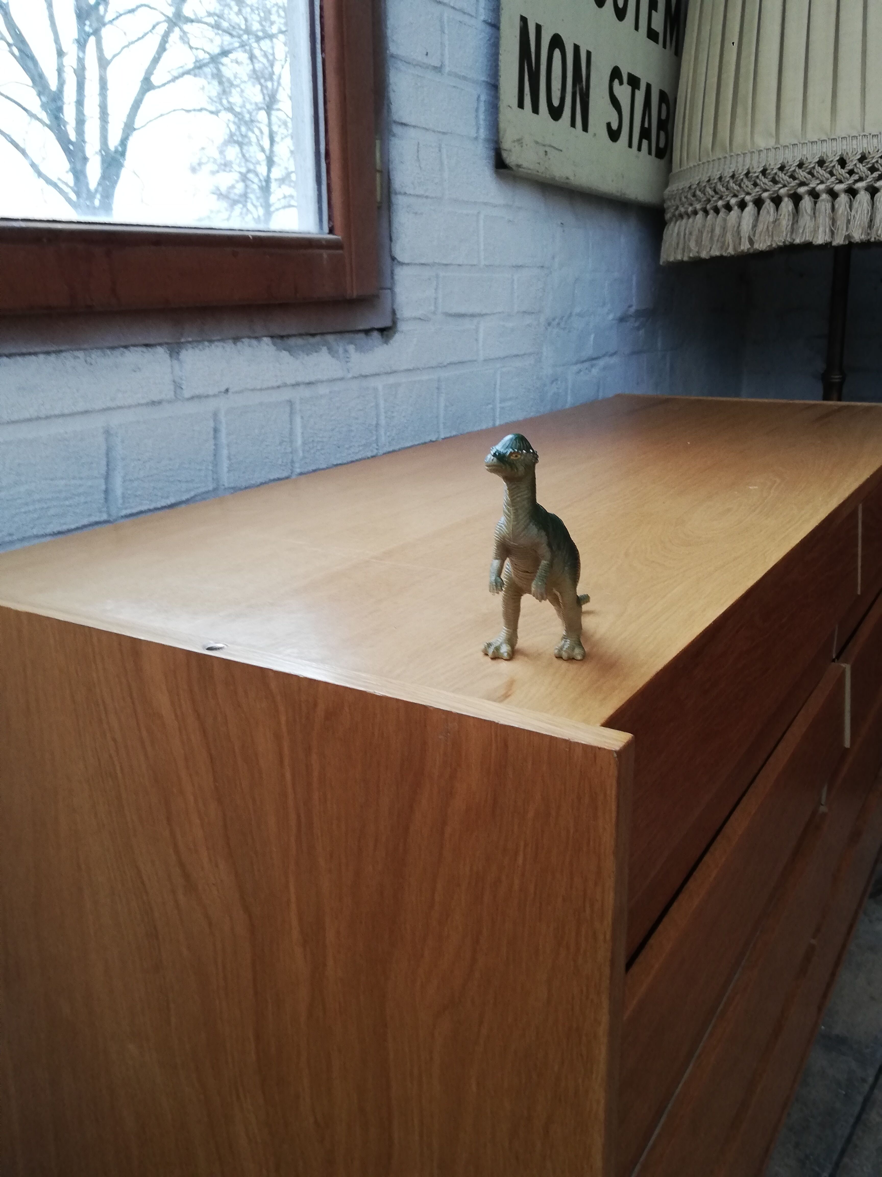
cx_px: 441
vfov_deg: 61.7
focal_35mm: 29
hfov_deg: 48.2
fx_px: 985
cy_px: 588
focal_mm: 3.81
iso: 200
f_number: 2.2
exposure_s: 1/33.3
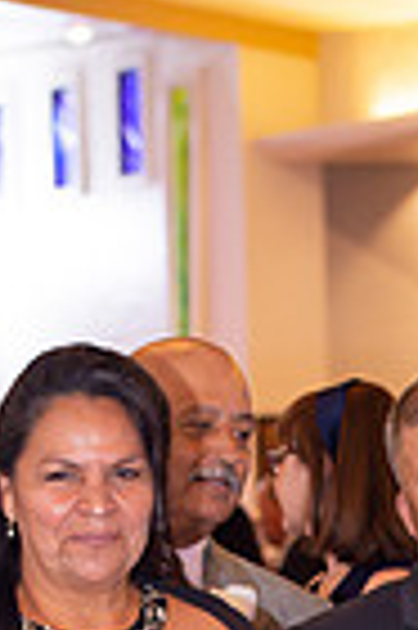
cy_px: 900
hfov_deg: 6.1
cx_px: 321
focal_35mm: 225
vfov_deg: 9.0
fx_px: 3928
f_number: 4
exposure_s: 1/60
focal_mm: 70
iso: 1250
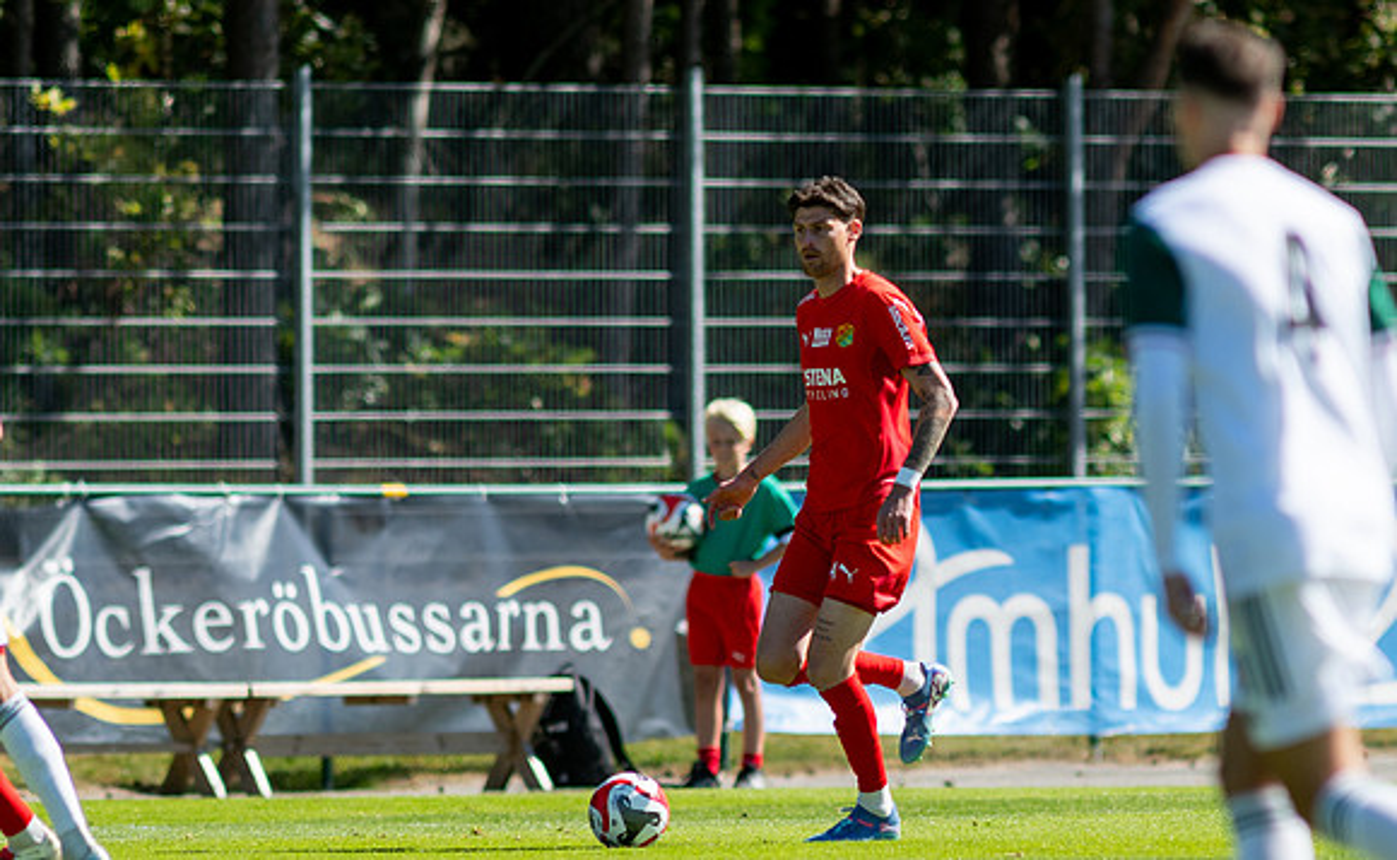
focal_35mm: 654
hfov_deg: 3.2
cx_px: 993
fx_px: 24811
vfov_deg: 2.0
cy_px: 530
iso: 140
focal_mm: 300
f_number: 3.2
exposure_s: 1/3200
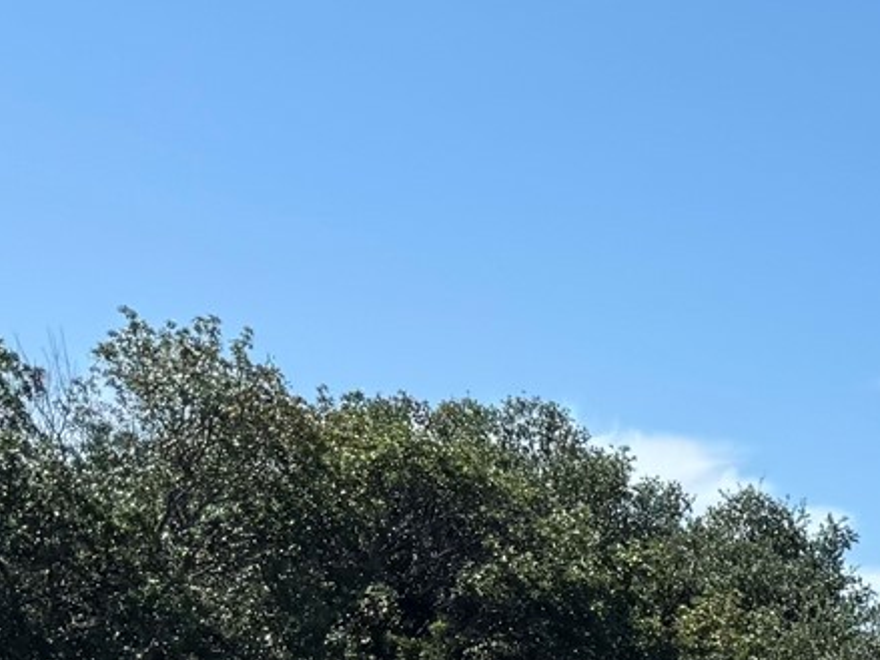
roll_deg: -0.9
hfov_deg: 13.7
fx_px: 2846
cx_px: 1968
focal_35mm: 112
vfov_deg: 11.9
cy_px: 1296
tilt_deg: -9.3
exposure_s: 1/4608
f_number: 1.78
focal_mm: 6.76
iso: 80
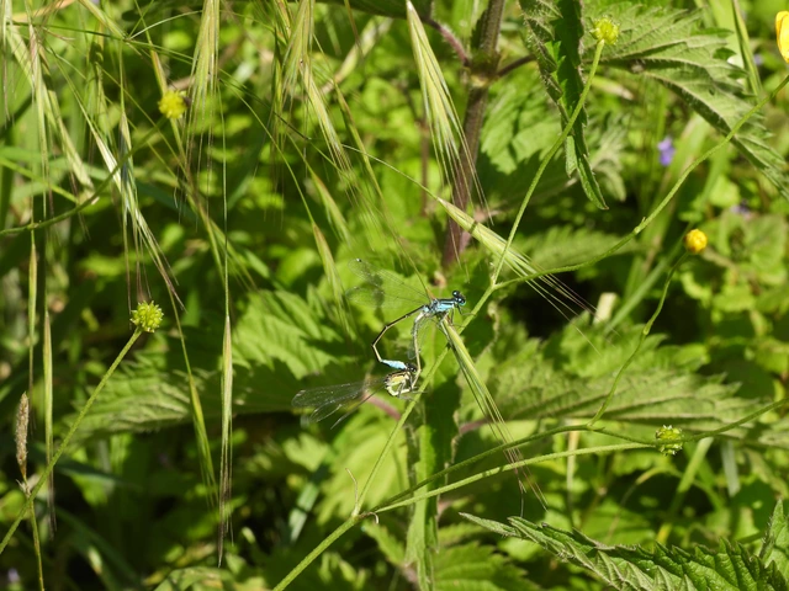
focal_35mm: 150
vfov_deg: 9.9
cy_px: 296
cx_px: 394
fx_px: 3419
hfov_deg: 13.2
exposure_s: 1/320
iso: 100
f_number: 6.3
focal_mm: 26.8
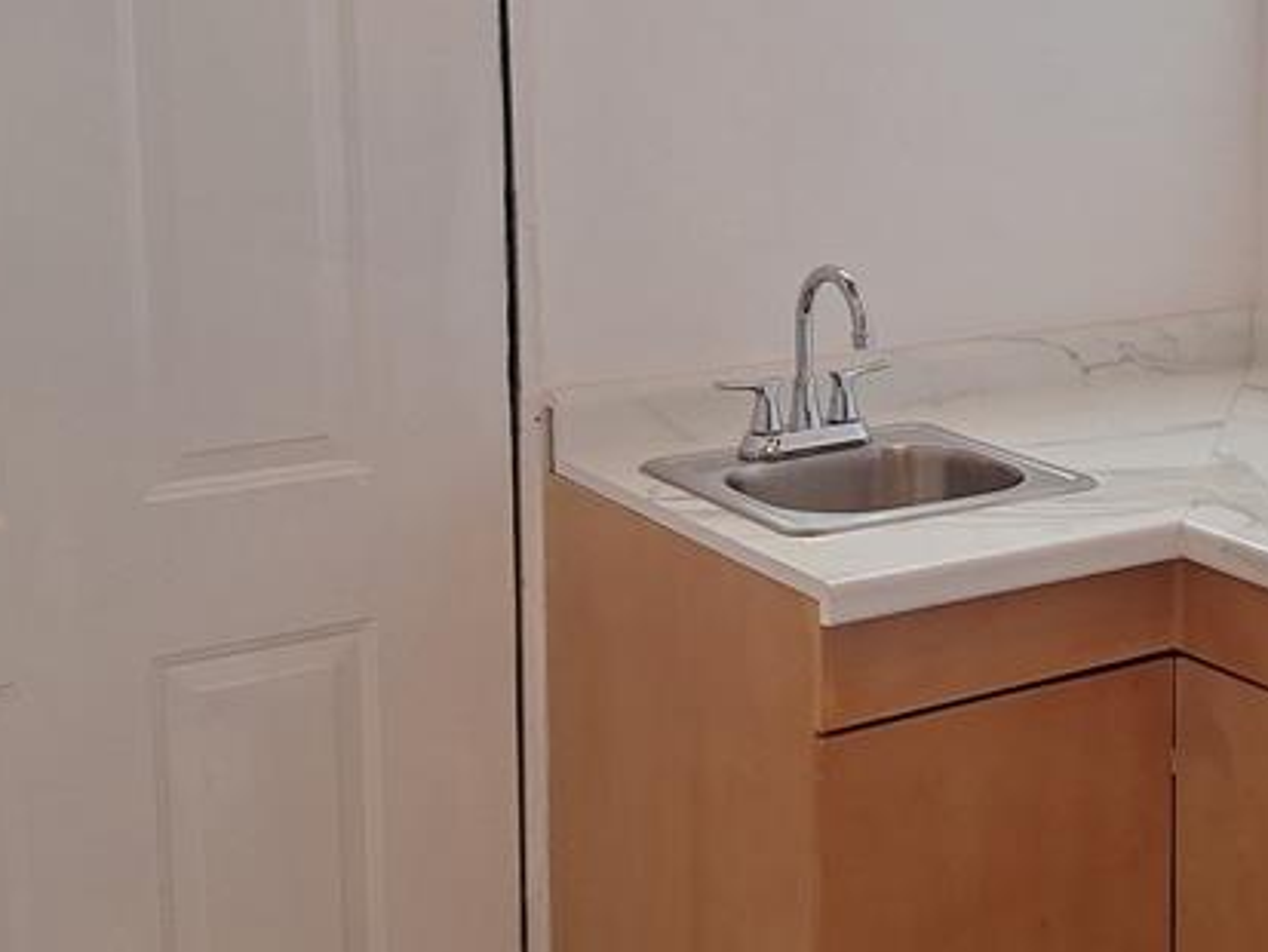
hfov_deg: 32.9
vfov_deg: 25.4
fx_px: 2089
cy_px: 240
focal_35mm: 57
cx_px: 992
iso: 40
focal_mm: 5.54
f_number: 1.8
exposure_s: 1/148
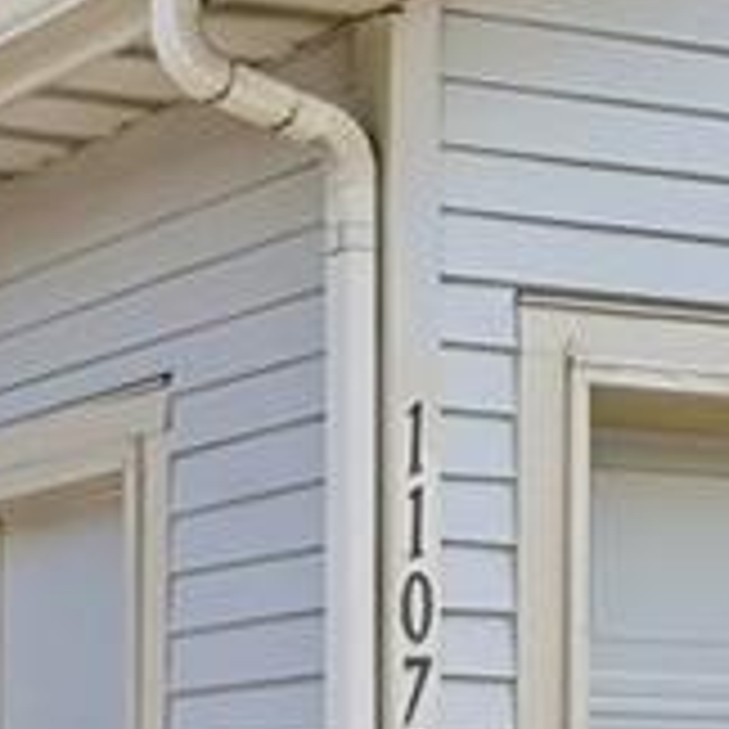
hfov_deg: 11.8
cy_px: 414
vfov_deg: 11.9
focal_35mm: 147
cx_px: 86
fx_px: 3507
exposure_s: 1/500
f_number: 10
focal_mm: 17.5
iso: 400
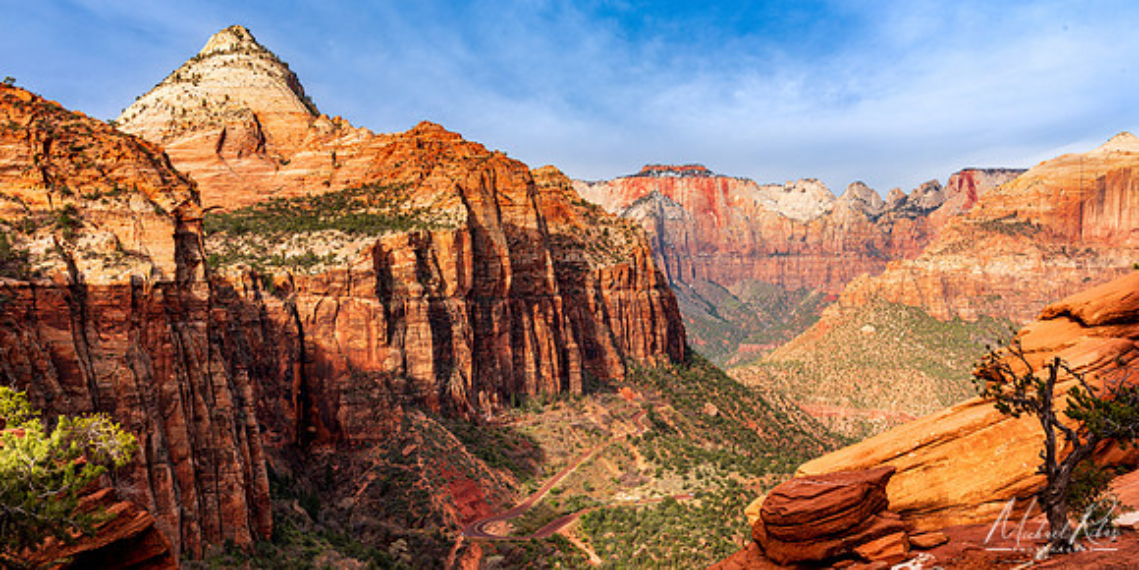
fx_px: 1076
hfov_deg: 55.8
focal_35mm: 37
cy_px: 288
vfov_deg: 29.6
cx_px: 570
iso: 64
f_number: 13
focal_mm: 34
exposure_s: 1/45
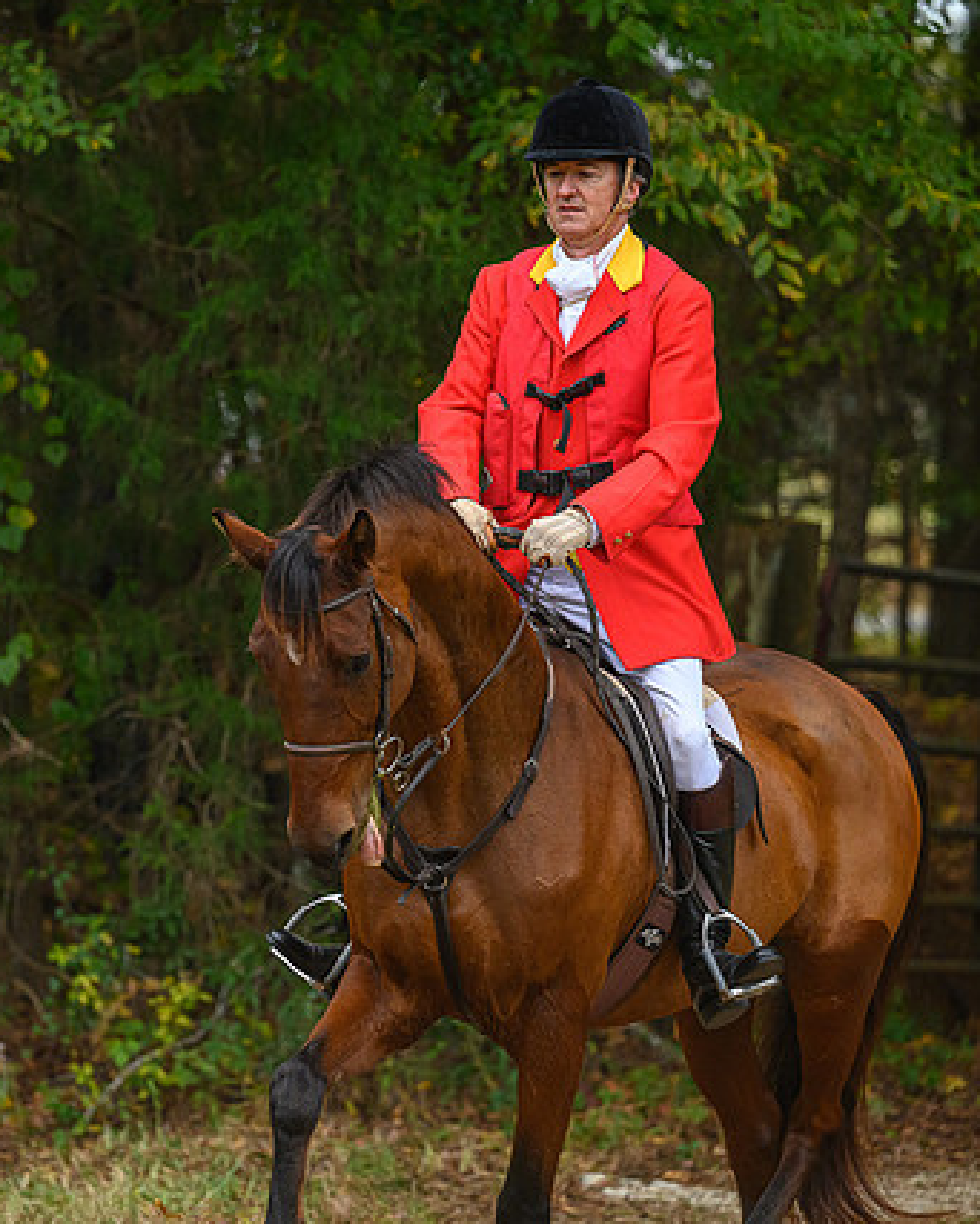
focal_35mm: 248
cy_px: 552
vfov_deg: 7.8
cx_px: 353
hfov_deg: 6.2
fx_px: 8985
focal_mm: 155
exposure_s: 1/1000
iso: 1250
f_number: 3.2
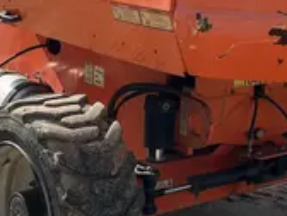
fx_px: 705
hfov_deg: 22.8
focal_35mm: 85
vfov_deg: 16.9
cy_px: -6
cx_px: 219
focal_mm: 5.1
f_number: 1.6
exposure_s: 1/3876
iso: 50
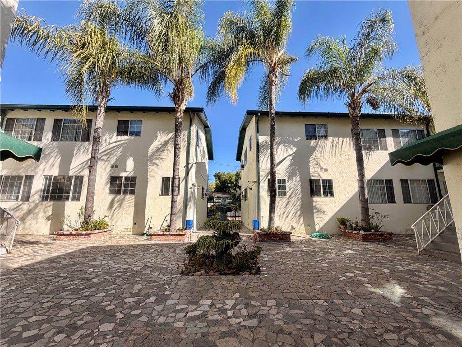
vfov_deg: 85.7
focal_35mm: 14
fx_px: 187
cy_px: 174
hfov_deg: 102.1
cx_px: 231
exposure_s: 1/770
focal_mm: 2.22
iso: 32
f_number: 2.2
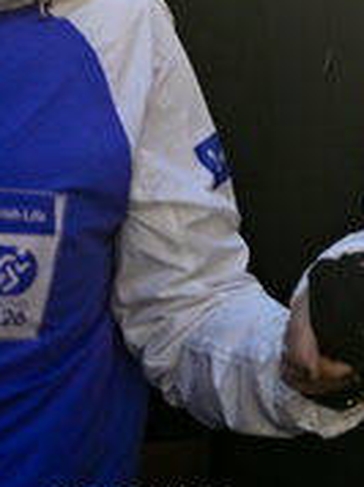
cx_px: 1308
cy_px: -319
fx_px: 3893
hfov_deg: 4.9
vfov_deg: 7.0
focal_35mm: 277
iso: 125
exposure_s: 1/1250
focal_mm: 50
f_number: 1.8
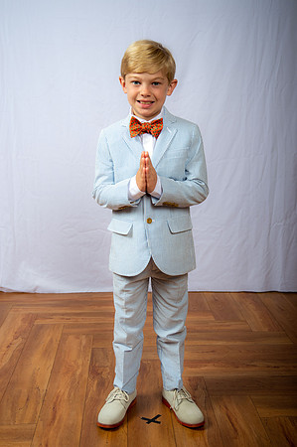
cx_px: 148
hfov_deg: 28.0
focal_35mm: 48
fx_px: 595
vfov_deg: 41.2
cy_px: 224
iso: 250
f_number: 6.3
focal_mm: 48
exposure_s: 1/200
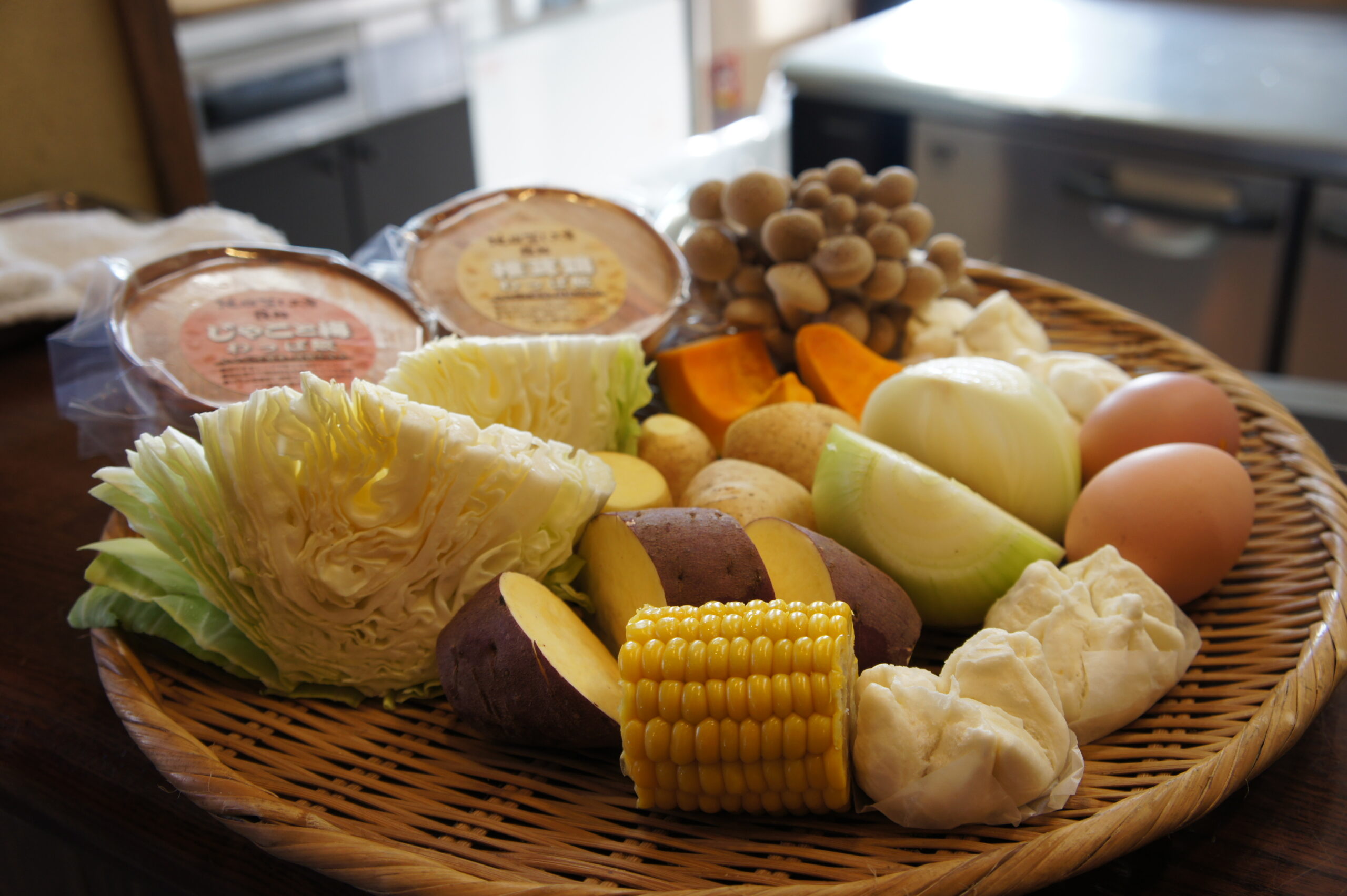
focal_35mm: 39
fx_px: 1458
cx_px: 674
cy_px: 448
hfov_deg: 49.6
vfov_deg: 34.2
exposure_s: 1/40
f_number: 4.5
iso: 200
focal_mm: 26
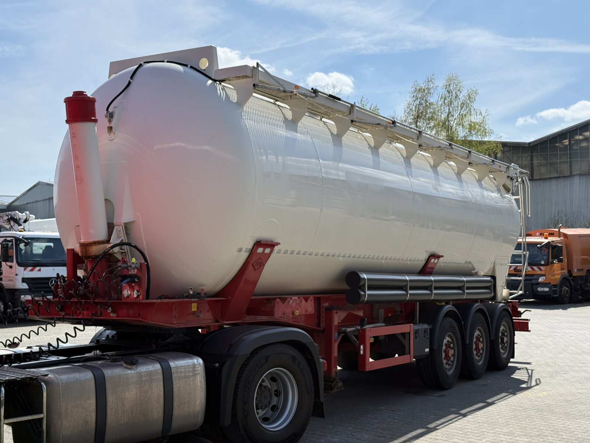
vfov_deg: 30.3
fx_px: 818
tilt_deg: +3.7
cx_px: 295
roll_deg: +0.4
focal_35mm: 48
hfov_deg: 39.7
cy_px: 222
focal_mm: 6.76
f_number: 1.78
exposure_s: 1/5208
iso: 64
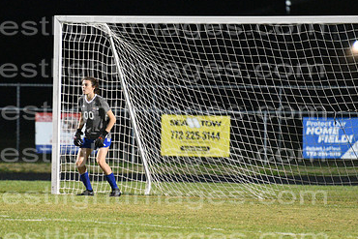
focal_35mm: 470
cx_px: 108
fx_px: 4675
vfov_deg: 2.9
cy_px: 134
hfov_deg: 4.4
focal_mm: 200
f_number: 2.8
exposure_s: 1/800
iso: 9000
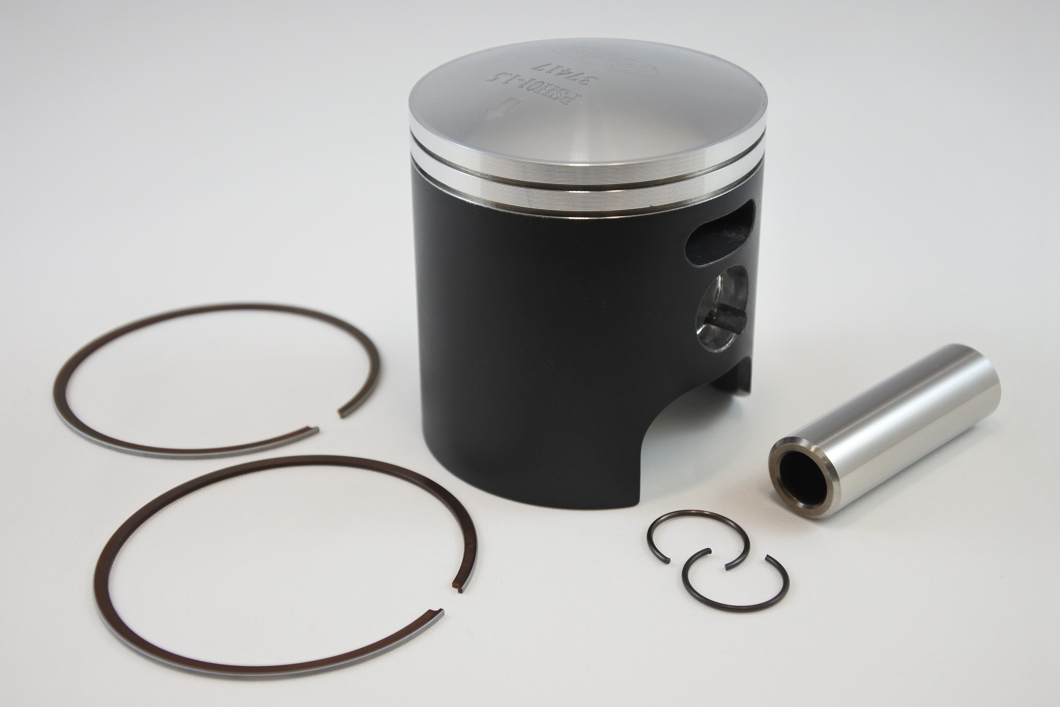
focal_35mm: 57
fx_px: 1678
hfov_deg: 35.0
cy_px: 354
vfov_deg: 23.8
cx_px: 530
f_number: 4.8
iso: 450
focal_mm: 21.4
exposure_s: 1/125
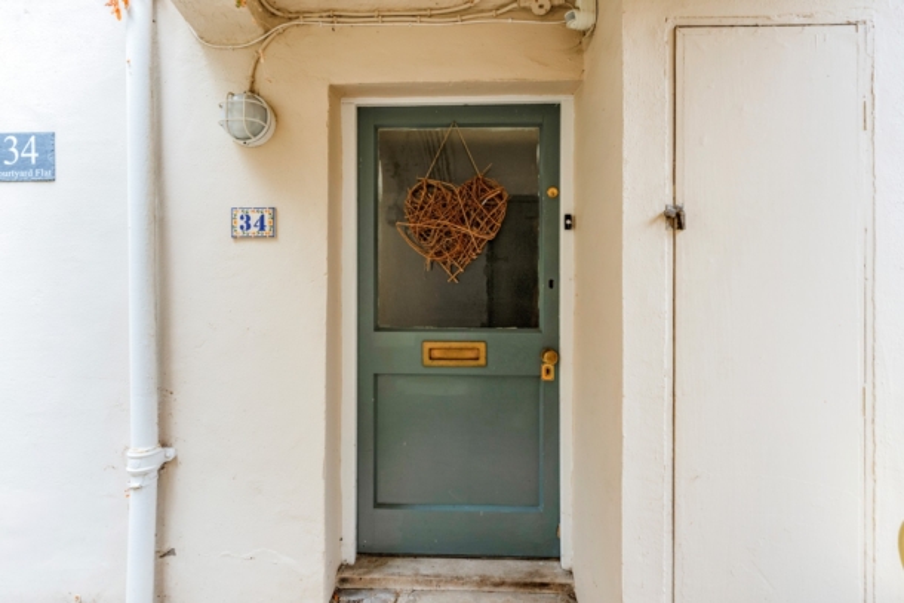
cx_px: 452
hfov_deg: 93.3
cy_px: 302
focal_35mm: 17
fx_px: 427
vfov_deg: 70.5
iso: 500
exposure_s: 1/40
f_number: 5
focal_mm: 17
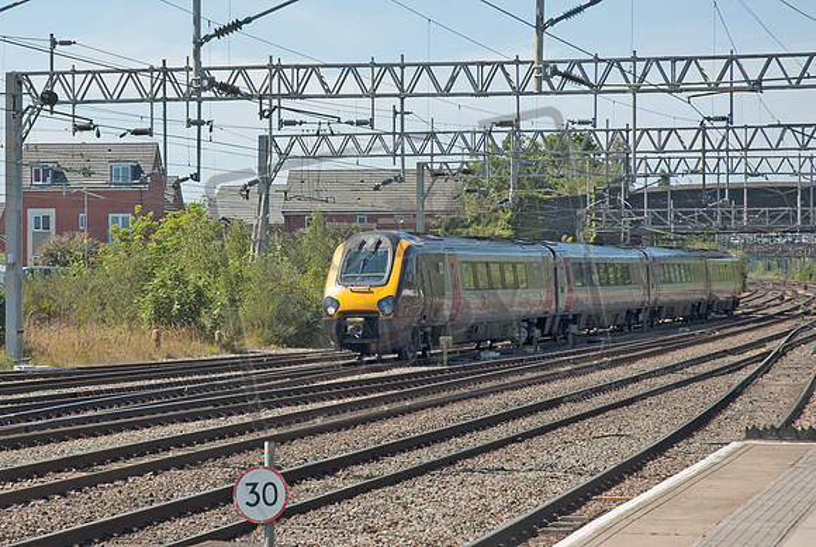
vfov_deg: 15.3
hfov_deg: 22.6
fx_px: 2044
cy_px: 274
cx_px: 408
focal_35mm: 90
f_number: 5.6
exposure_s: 1/500
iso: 200
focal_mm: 60
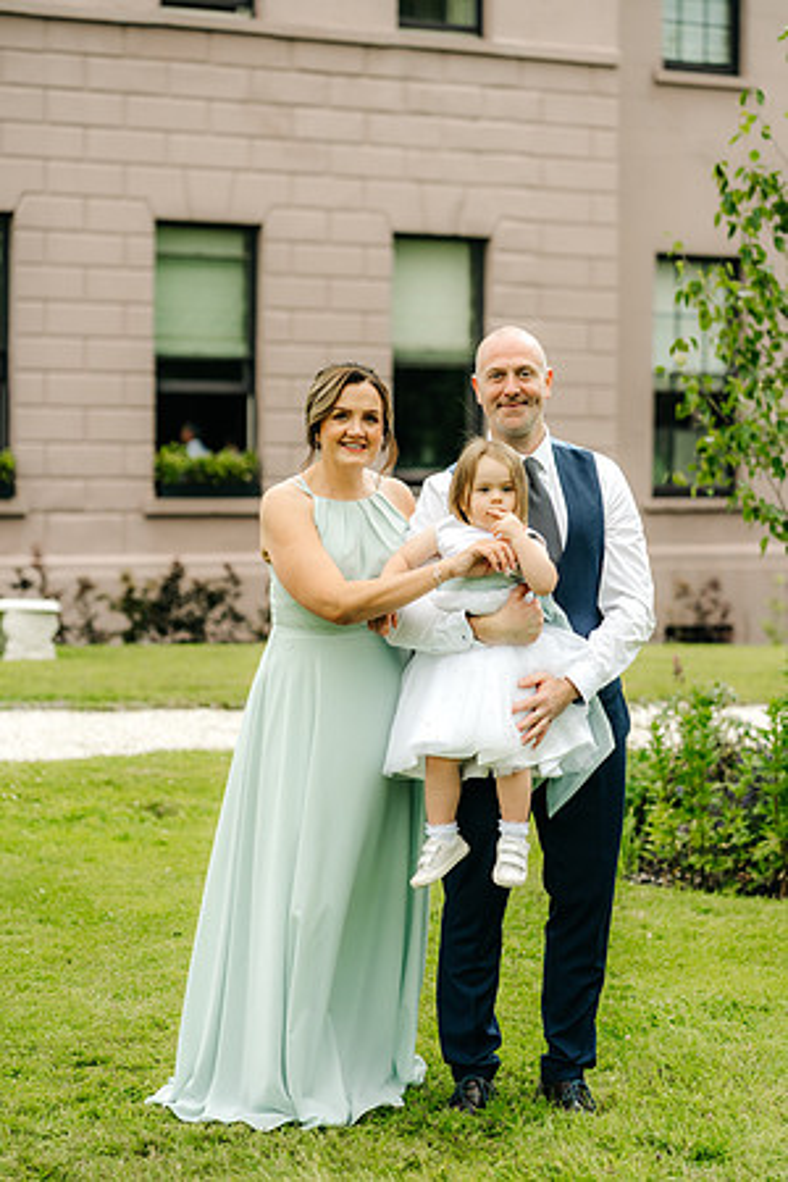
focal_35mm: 85
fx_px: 2791
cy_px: 591
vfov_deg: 23.9
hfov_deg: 16.1
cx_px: 394
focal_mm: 85
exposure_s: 1/1000
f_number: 3.2
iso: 400
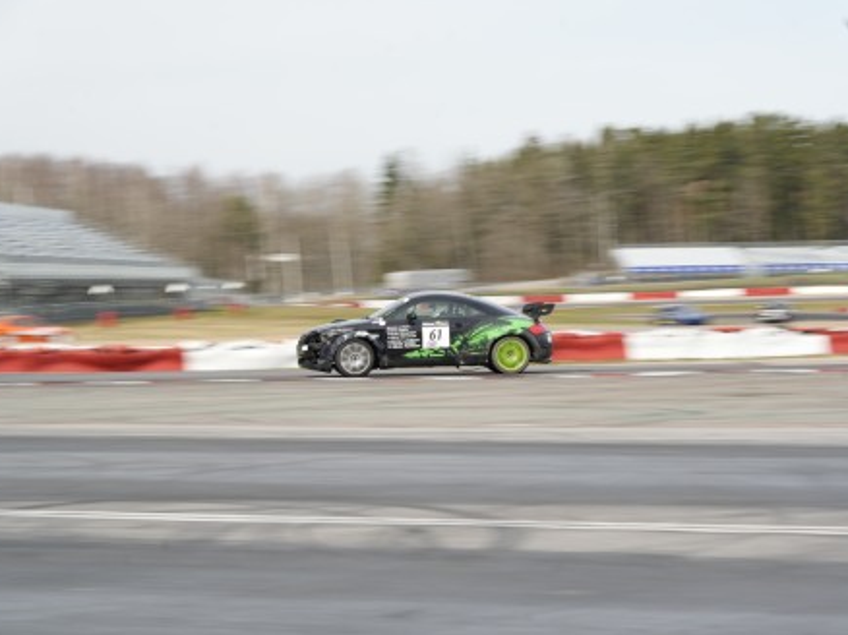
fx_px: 2742
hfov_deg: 17.6
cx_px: 455
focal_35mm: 112
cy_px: 317
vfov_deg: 13.2
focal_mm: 102
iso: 100
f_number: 9
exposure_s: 1/50
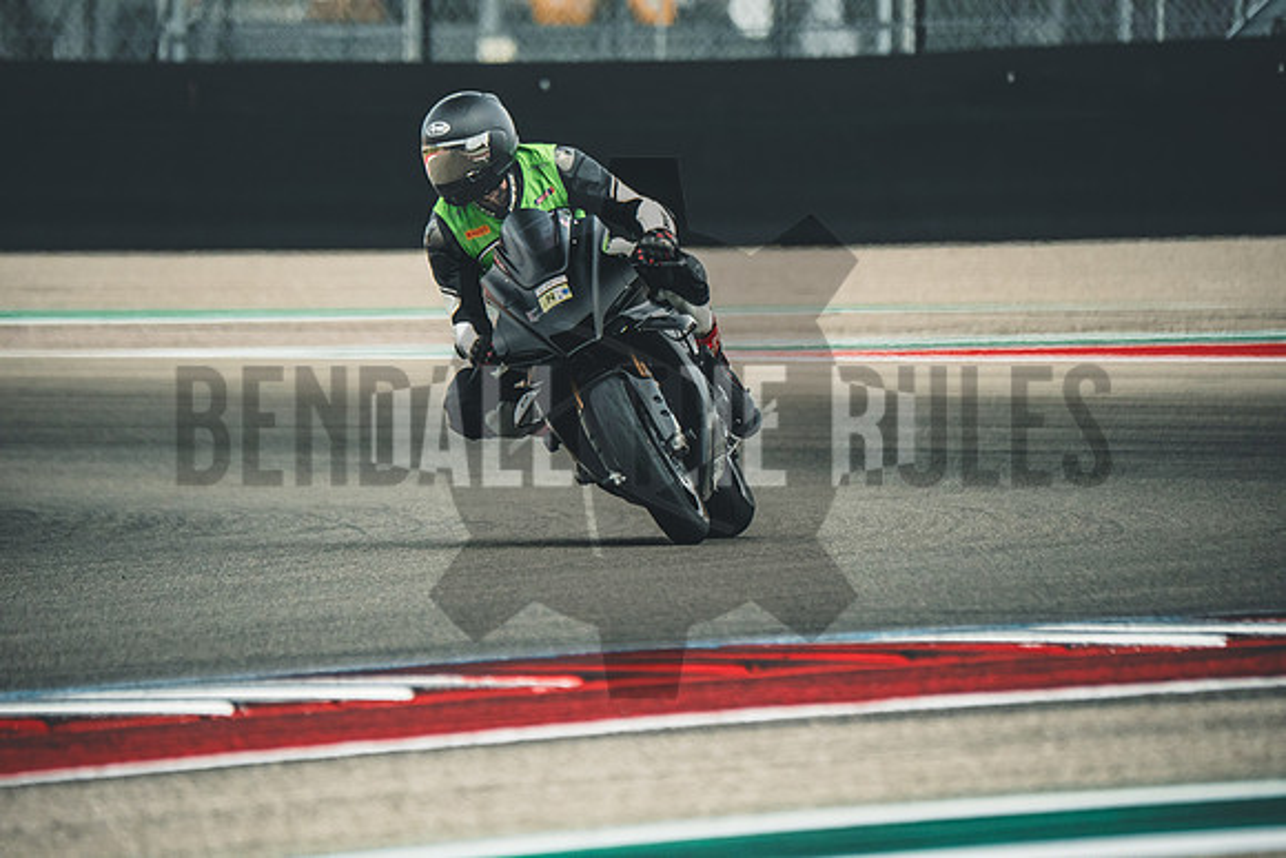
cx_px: 643
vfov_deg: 2.3
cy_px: 429
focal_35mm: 600
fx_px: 21437
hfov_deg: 3.4
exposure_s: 1/1250
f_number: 5.6
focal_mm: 400
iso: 1250
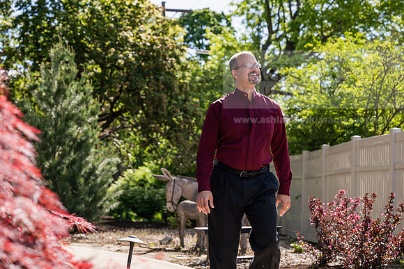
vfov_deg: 19.5
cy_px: 134
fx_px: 786
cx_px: 202
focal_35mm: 70
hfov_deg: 28.8
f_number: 4.5
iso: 80
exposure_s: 1/250
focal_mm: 70
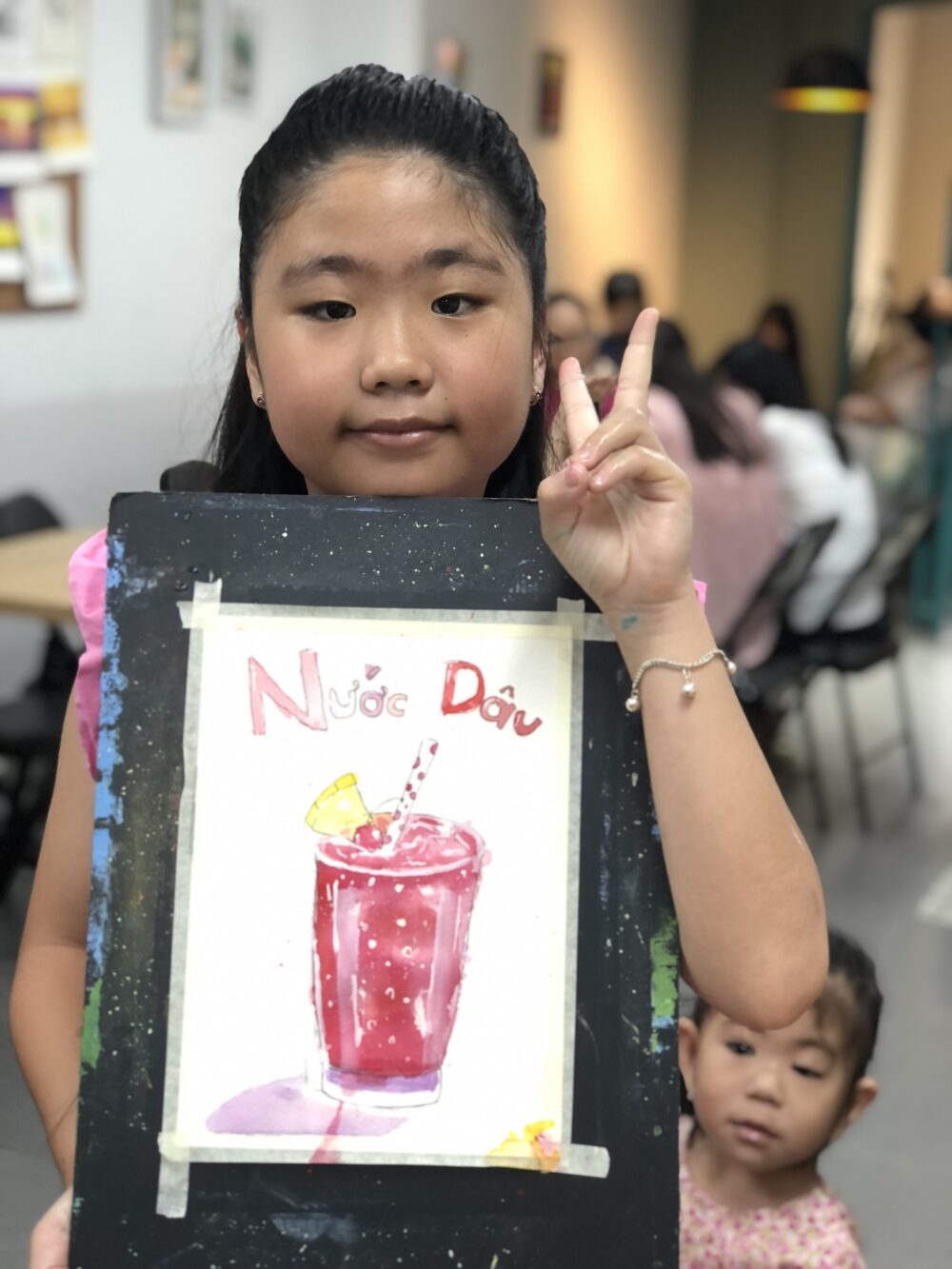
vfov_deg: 33.8
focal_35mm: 57
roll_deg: -3.3
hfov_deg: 25.7
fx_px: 2090
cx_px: 476
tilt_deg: -11.3
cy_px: 634
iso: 64
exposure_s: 1/33
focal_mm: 6.6
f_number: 2.8
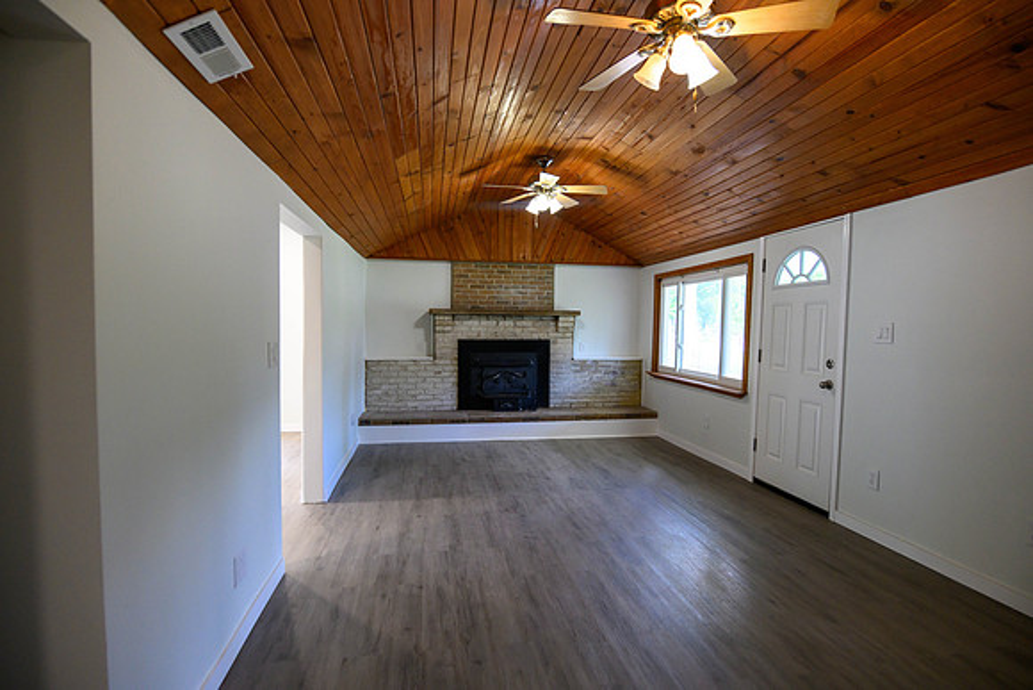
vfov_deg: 70.5
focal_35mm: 17
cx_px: 516
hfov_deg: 93.3
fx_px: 488
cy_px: 345
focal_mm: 17
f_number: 4
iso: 1250
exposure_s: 1/160
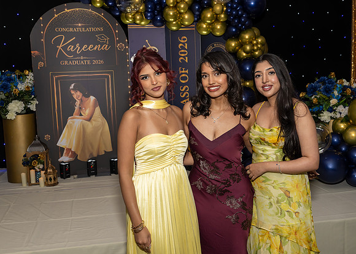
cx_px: 179
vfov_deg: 35.9
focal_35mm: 39
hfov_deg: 48.9
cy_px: 126
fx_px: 392
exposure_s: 1/250
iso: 640
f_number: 8
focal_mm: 35
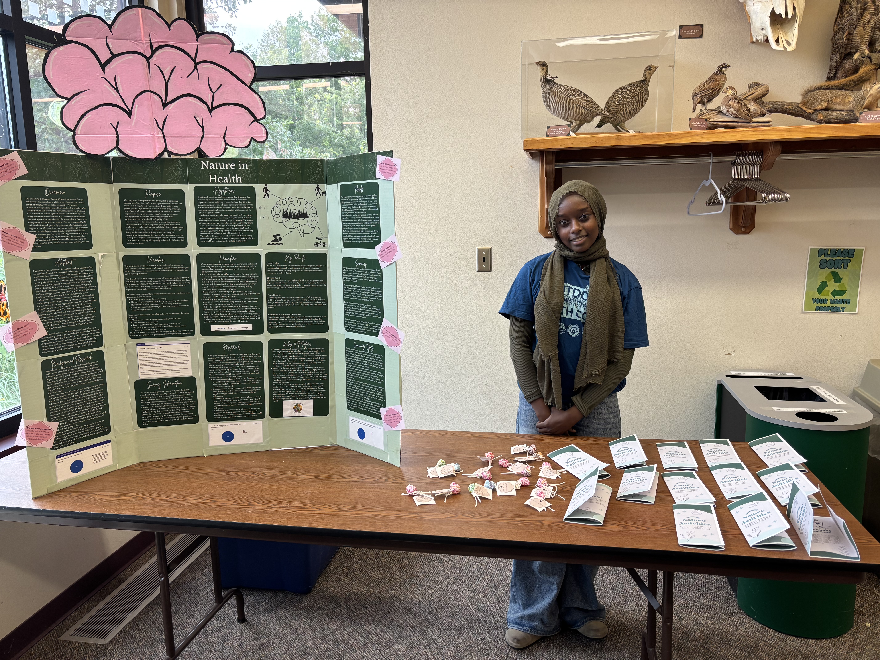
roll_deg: +0.3
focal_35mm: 26
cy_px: 330
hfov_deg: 67.3
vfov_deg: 53.1
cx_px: 440
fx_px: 661
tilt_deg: -10.3
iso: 100
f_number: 1.6
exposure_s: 1/120
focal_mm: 5.96
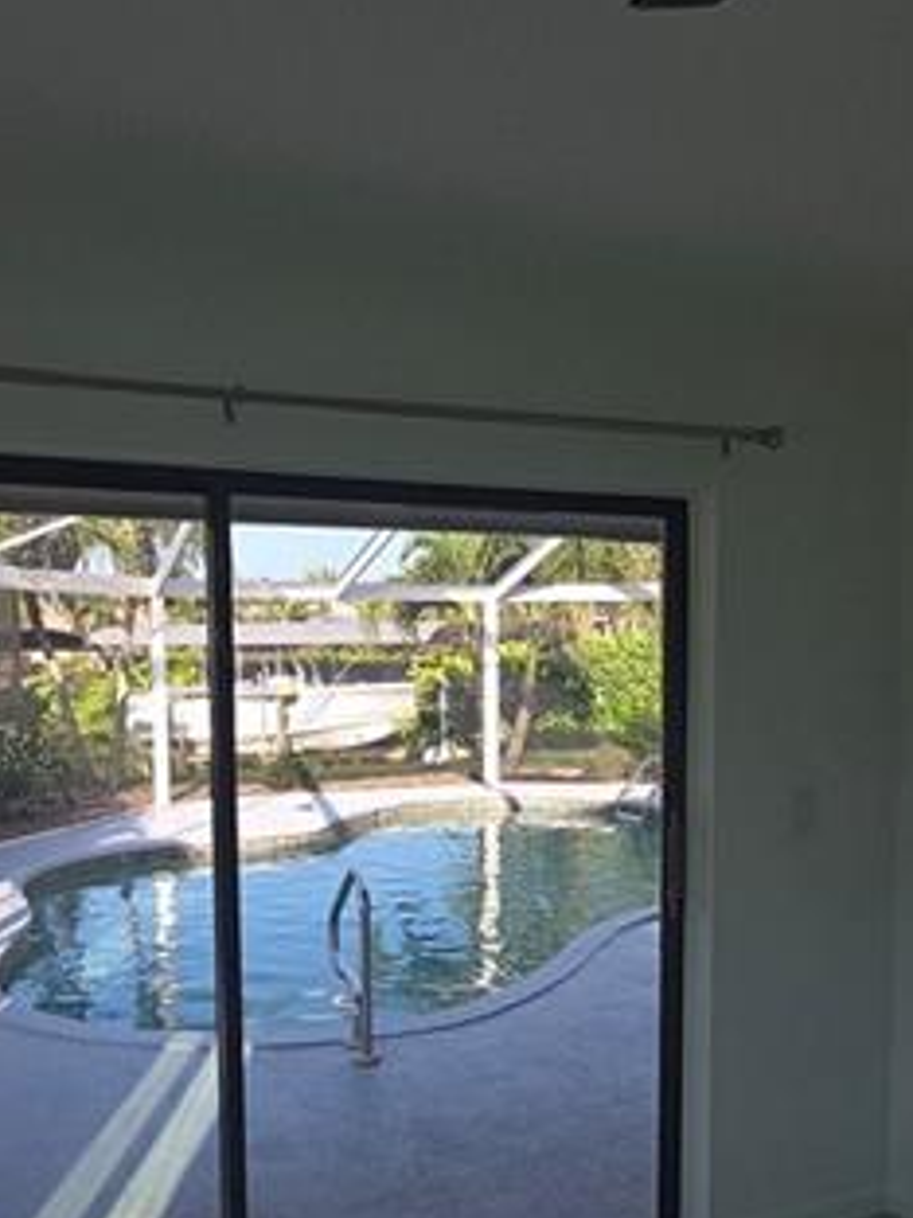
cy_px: 765
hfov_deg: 44.2
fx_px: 1125
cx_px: 464
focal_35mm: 32
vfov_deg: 56.1
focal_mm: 2.2
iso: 50
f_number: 2.2
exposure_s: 1/239
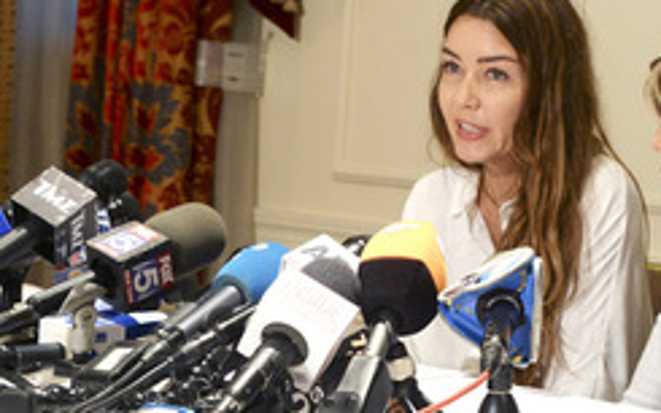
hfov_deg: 22.7
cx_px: 526
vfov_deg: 14.5
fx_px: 1621
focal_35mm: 90
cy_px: 265
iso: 1600
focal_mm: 48
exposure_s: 1/50
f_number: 5
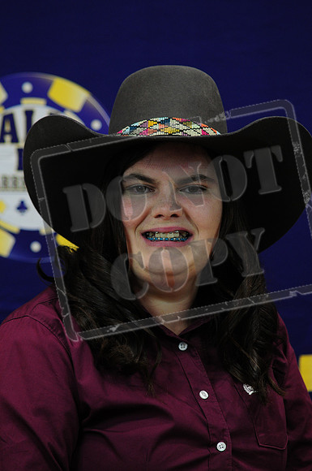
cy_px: 236
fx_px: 1760
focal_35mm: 135
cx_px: 156
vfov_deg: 15.2
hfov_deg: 10.1
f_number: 4
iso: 640
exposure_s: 1/125
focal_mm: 90
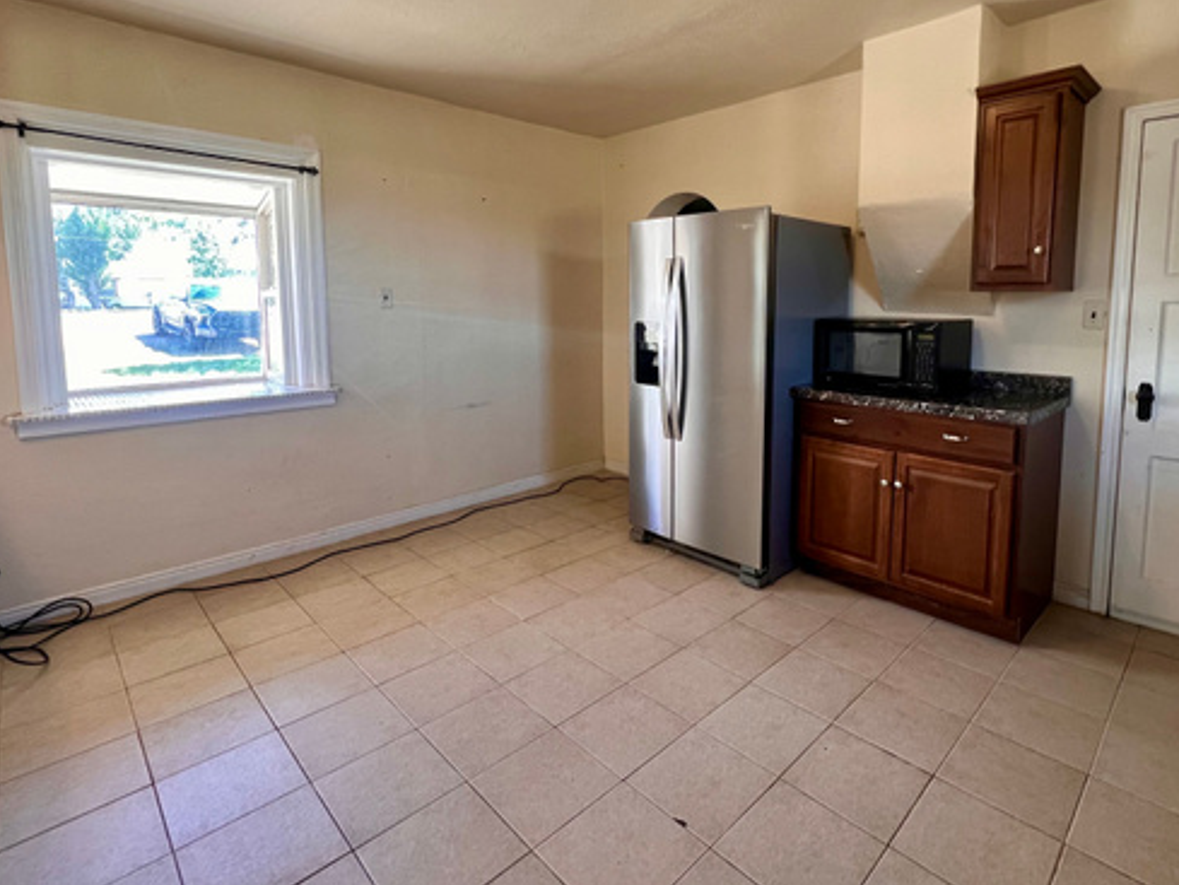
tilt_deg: -5.6
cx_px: 646
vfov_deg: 74.1
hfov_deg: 90.7
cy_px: 364
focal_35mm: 17
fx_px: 579
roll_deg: +0.4
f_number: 1.8
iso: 200
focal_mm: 1.57
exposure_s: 1/120
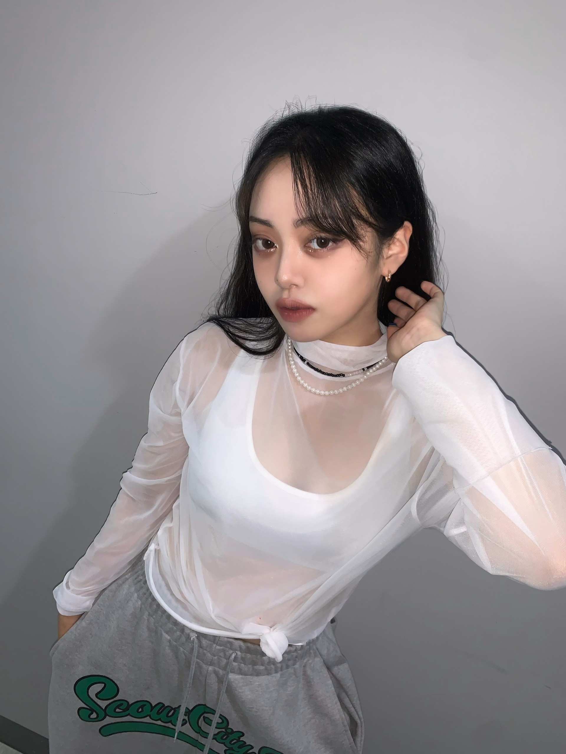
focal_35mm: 26
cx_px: 283
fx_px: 567
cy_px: 377
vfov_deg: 67.3
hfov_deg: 53.1
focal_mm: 4.25
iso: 50
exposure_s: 1/19
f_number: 1.8
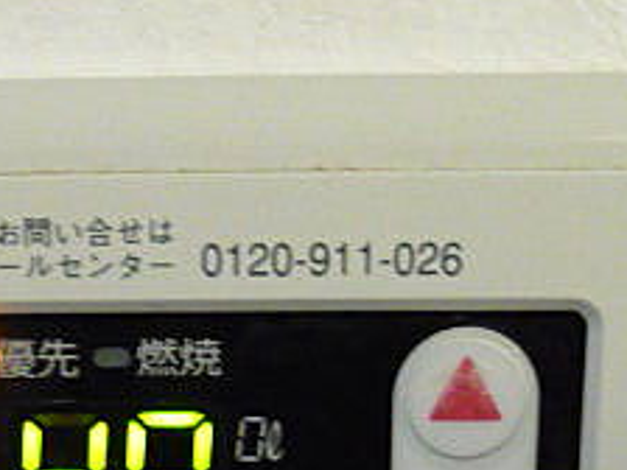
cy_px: 638
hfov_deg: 24.2
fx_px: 1449
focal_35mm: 80
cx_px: 165
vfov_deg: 17.2
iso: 800
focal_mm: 4.7
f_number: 3.3
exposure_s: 1/8
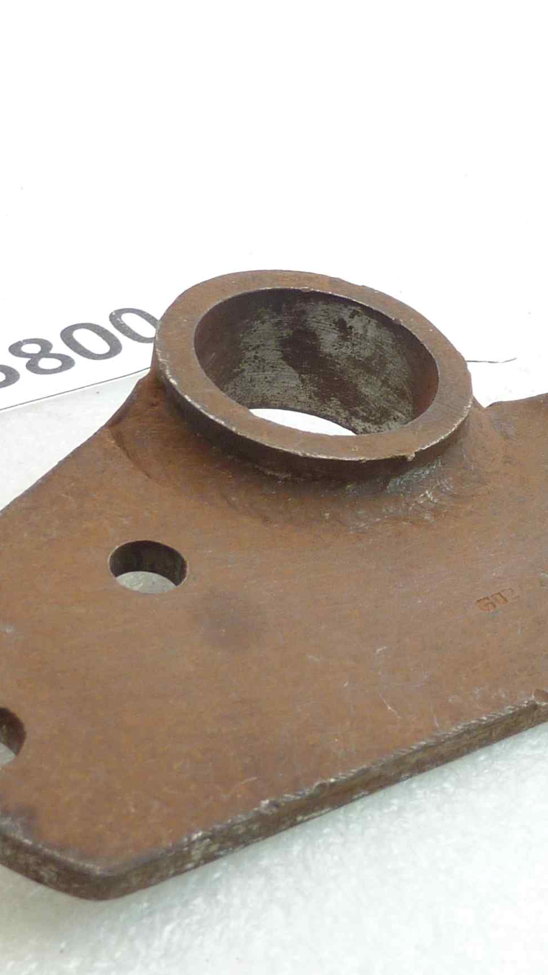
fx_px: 1576
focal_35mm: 61
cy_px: 511
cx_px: 427
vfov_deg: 34.3
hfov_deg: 19.6
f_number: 3.3
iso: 80
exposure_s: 1/13
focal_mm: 4.4
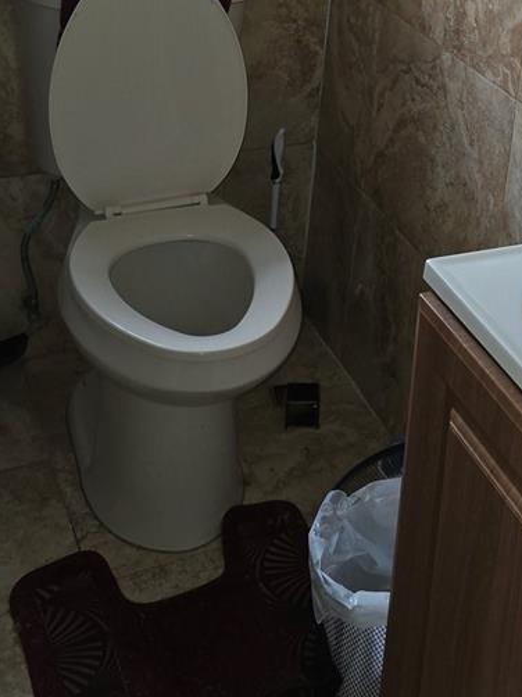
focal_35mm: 55
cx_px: 423
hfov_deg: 26.0
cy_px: -44
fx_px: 1107
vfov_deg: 31.5
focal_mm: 6.3
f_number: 1.7
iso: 80
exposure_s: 1/60
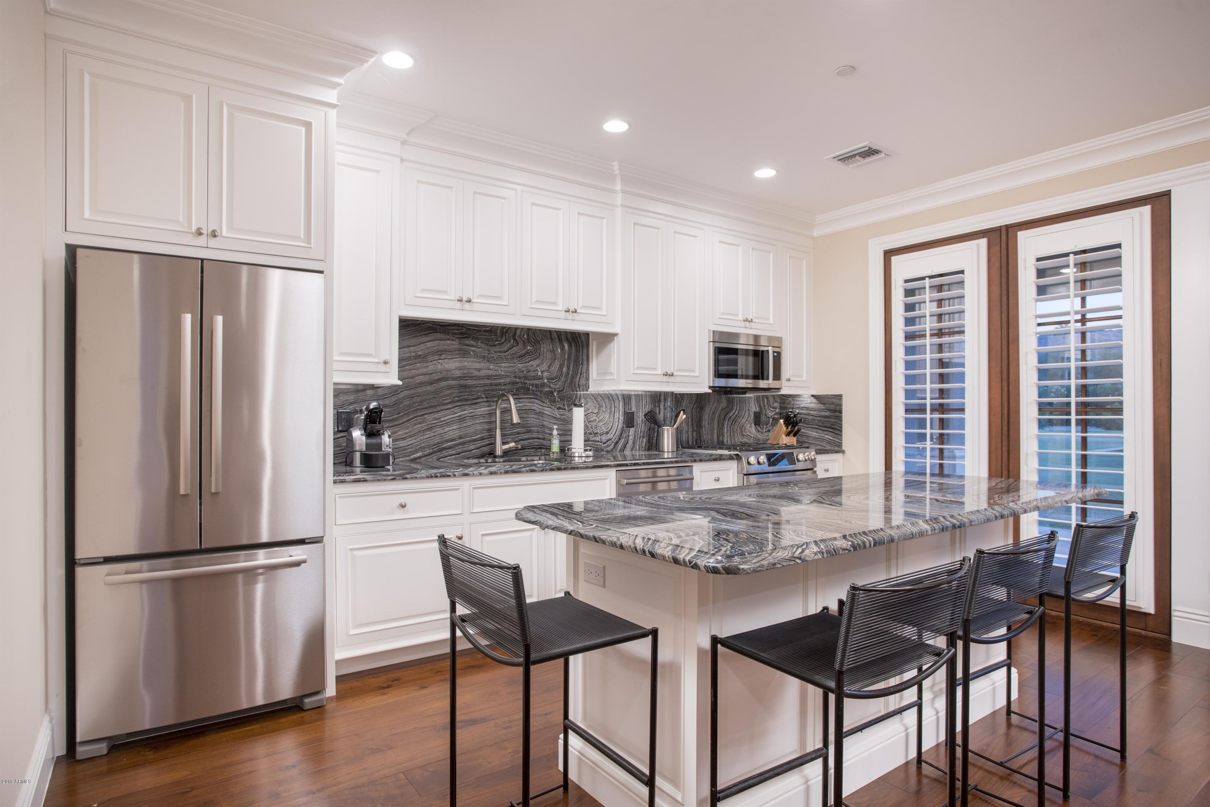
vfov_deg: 59.5
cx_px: 605
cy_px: 404
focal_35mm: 21
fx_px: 706
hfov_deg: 81.2
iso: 500
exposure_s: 1/13
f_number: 7.1
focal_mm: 21
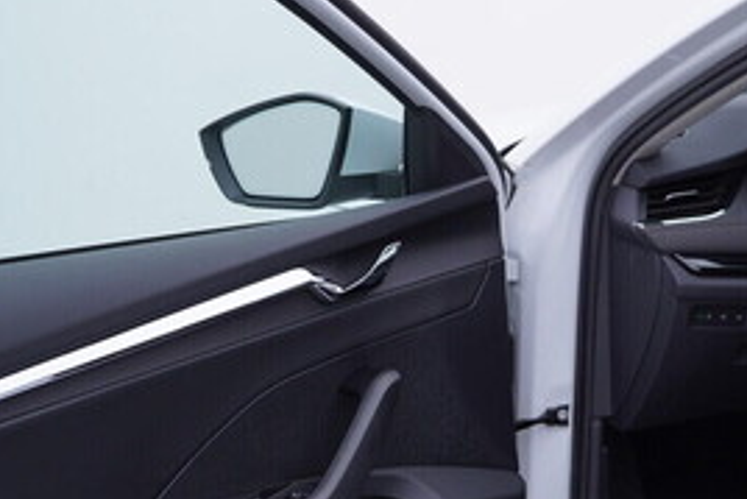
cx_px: 516
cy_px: 325
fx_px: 1536
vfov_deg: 18.4
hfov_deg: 27.1
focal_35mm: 74
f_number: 3.5
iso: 125
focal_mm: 24
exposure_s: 1/60
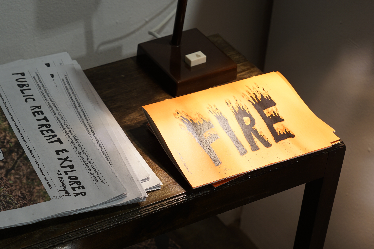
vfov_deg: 16.6
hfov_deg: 24.6
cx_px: 106
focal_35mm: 82
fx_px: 852
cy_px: 140
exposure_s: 1/3
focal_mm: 56
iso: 200
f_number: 6.3
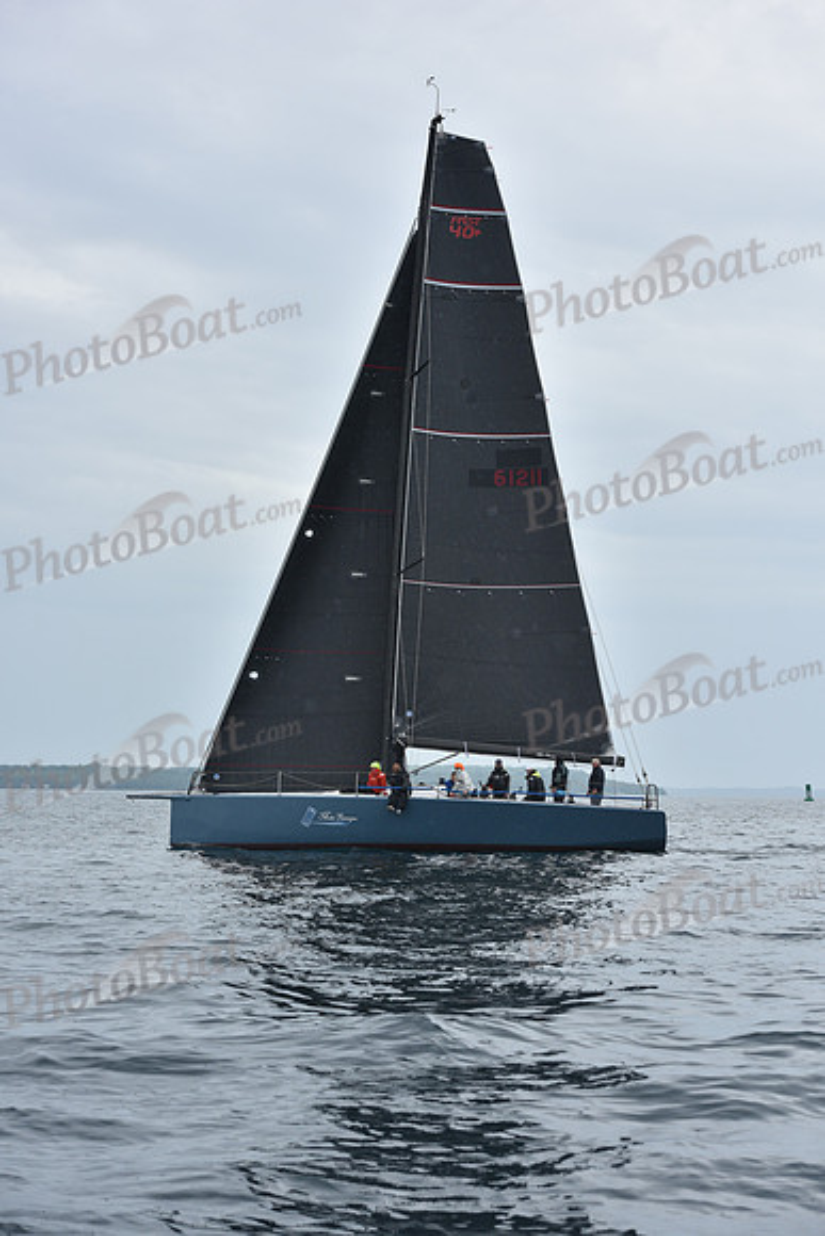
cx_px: 412
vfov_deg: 28.8
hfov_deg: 19.5
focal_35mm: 70
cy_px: 618
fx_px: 2405
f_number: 7.1
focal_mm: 70
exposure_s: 1/800
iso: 250
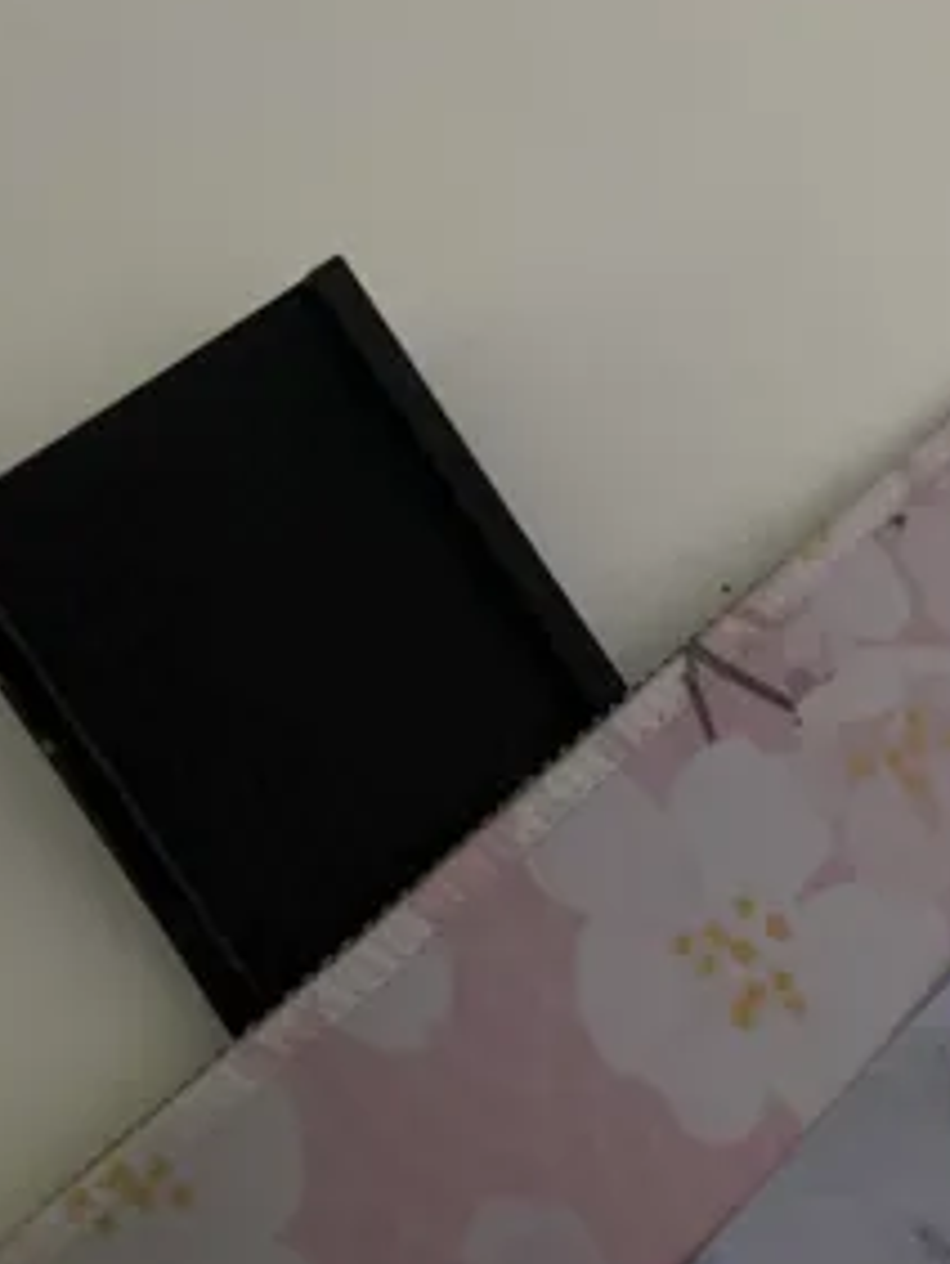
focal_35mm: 34
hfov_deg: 41.4
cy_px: 435
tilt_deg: -58.8
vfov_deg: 53.0
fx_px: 1242
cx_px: 327
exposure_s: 1/30
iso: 1000
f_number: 1.78
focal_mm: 6.86
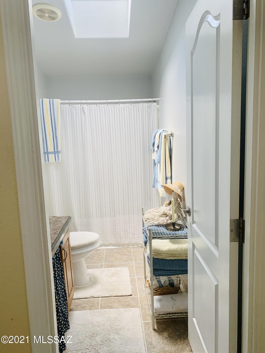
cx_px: 132
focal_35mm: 26
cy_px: 176
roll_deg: +2.3
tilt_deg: -6.4
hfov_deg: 53.1
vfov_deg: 67.3
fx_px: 265
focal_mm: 4.25
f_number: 1.8
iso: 80
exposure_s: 1/121
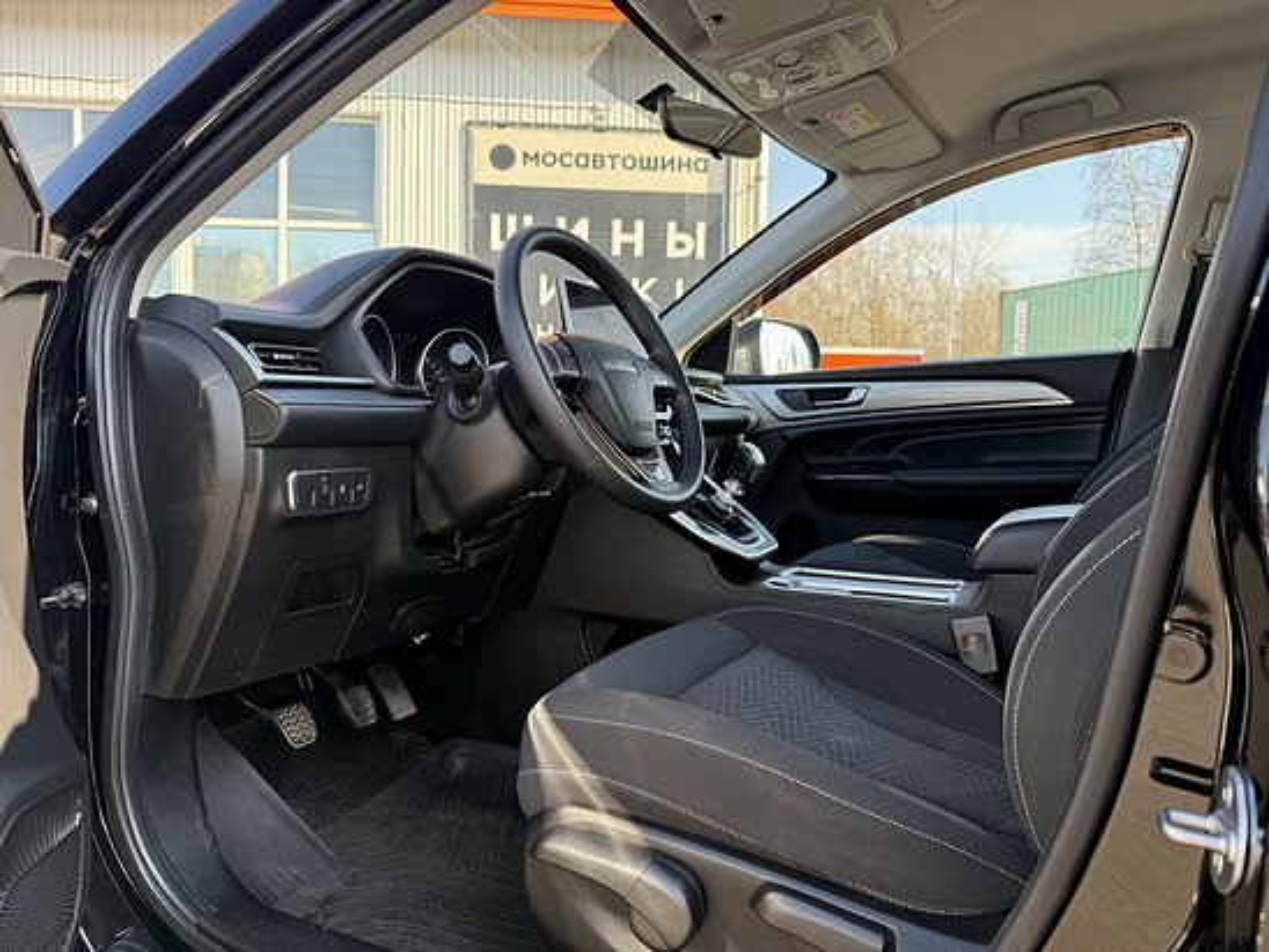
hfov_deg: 71.6
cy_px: 476
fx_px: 880
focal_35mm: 24
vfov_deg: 56.8
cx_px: 634
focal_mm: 6.76
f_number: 1.78
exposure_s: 1/428
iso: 100
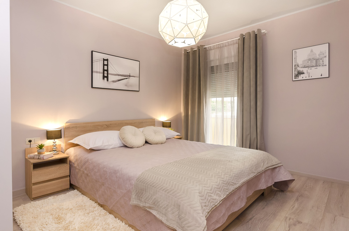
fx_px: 174
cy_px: 116
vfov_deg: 67.2
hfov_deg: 90.1
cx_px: 174
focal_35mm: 18
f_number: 4.5
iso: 800
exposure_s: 1/60
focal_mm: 12
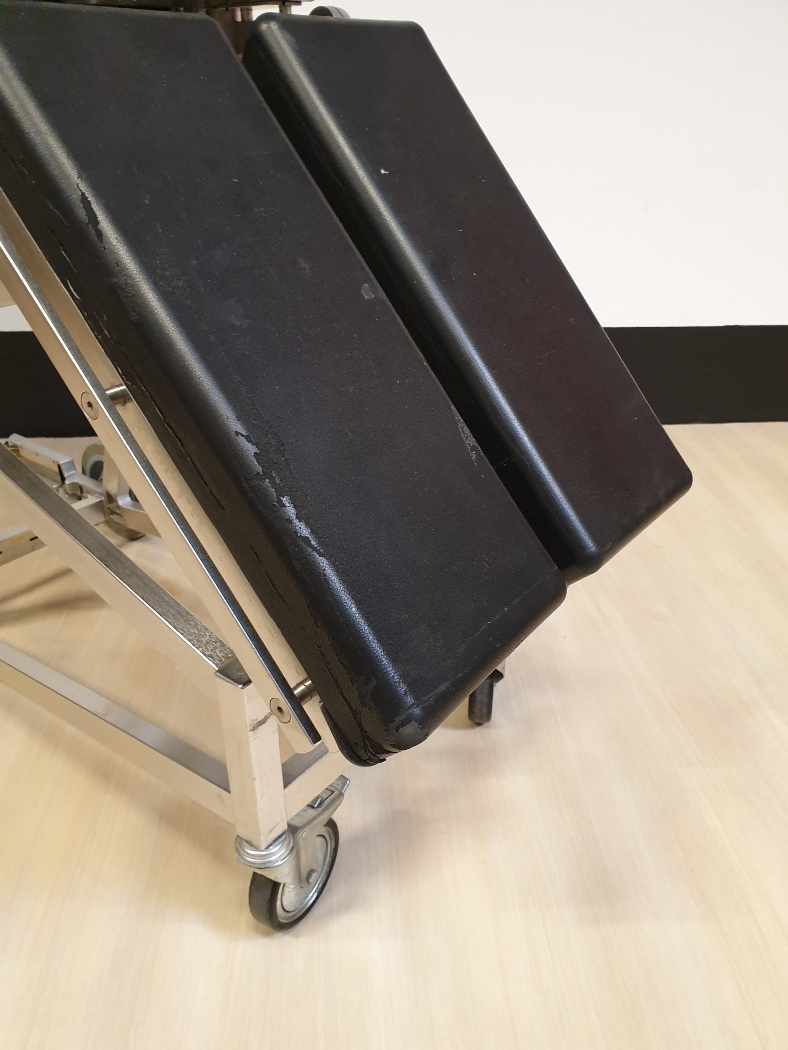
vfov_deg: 67.3
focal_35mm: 26
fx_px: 789
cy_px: 525
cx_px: 394
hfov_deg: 53.1
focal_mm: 4.3
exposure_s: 1/50
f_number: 2.4
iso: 320
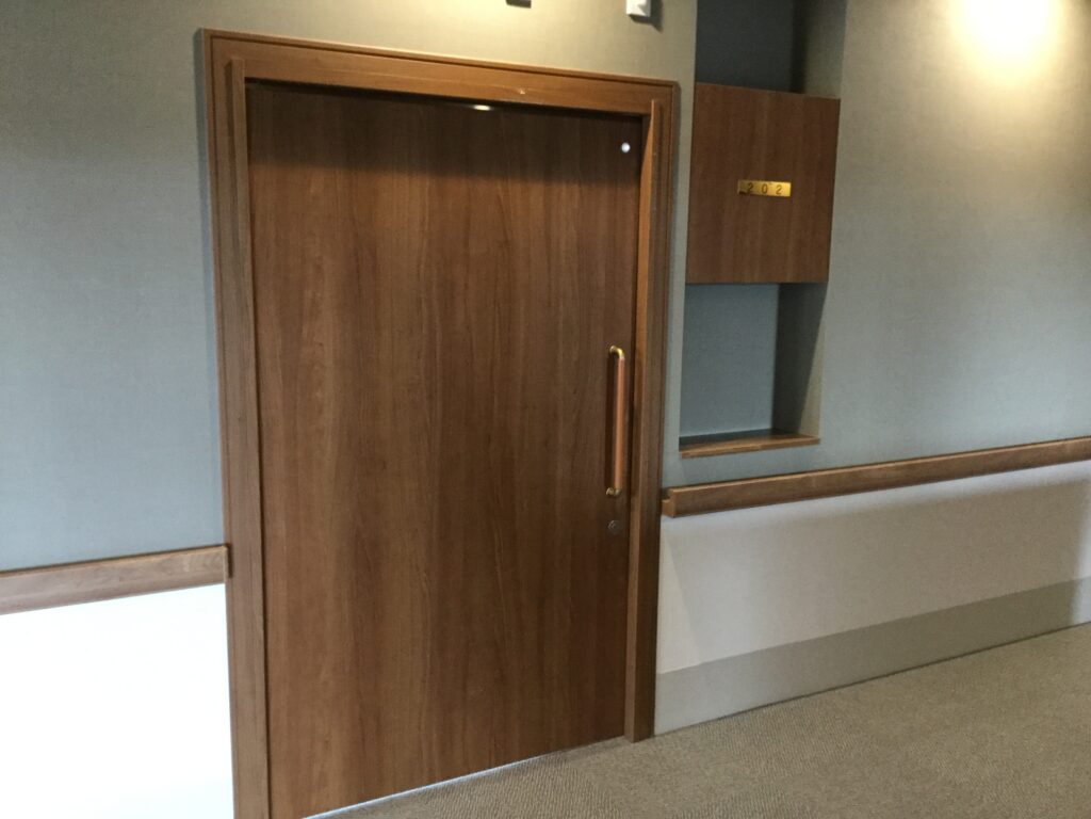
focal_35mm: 31
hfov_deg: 58.4
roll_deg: -1.7
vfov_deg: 45.4
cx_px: 546
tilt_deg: -10.7
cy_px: 410
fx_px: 977
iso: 200
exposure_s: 1/20
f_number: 2.4
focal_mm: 3.3
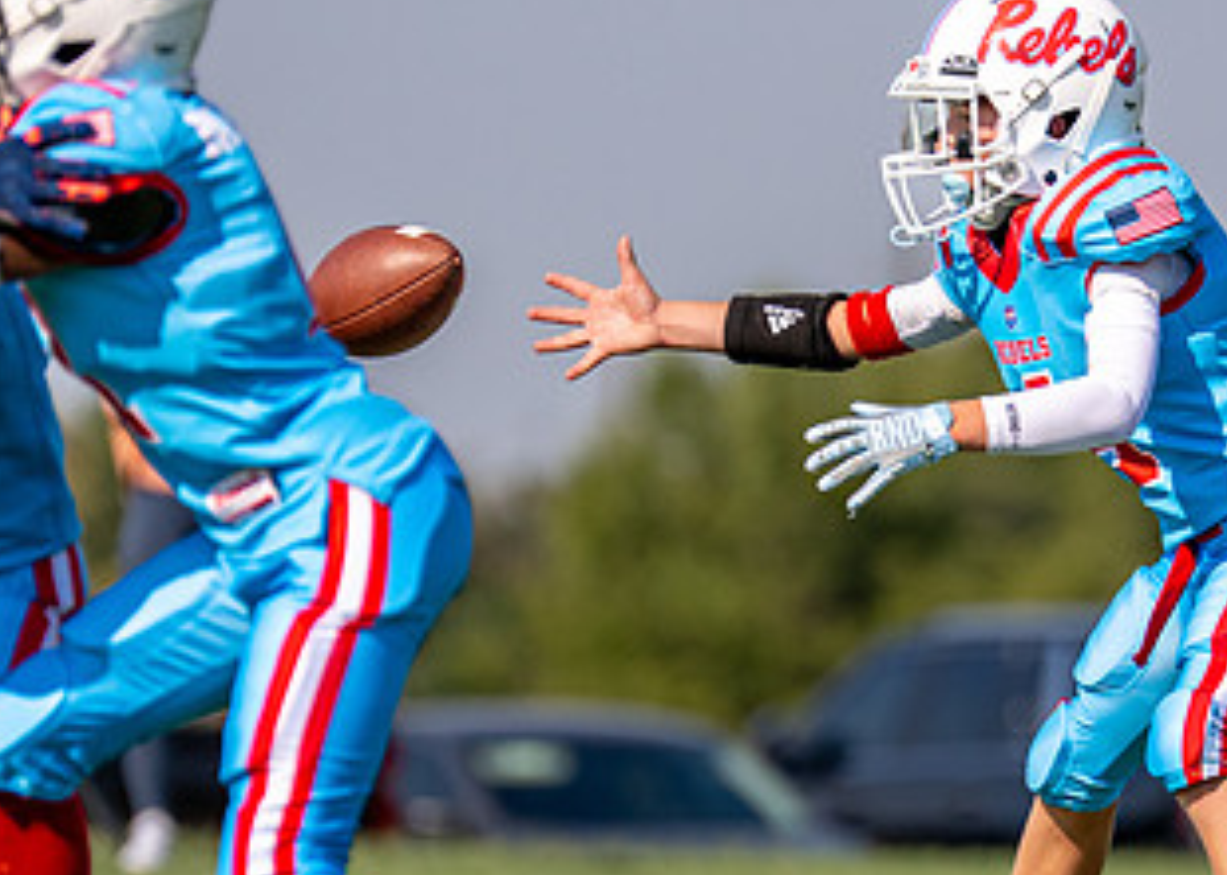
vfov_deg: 2.0
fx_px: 25353
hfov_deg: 2.8
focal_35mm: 728
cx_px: 1133
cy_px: 503
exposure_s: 1/4000
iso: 125
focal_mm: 200
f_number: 2.8
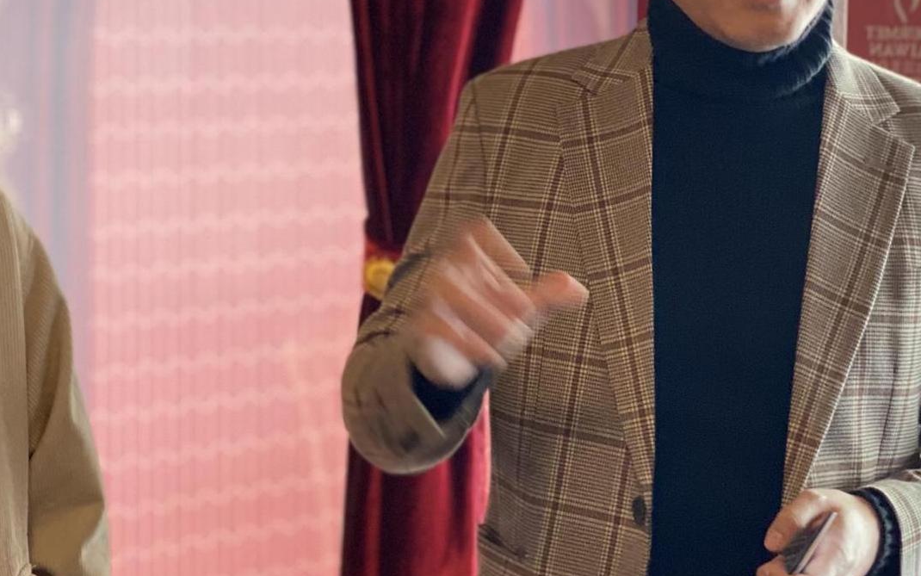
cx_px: 349
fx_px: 2586
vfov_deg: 12.7
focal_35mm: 103
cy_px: 198
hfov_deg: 20.2
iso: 160
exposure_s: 1/40
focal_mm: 6
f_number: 2
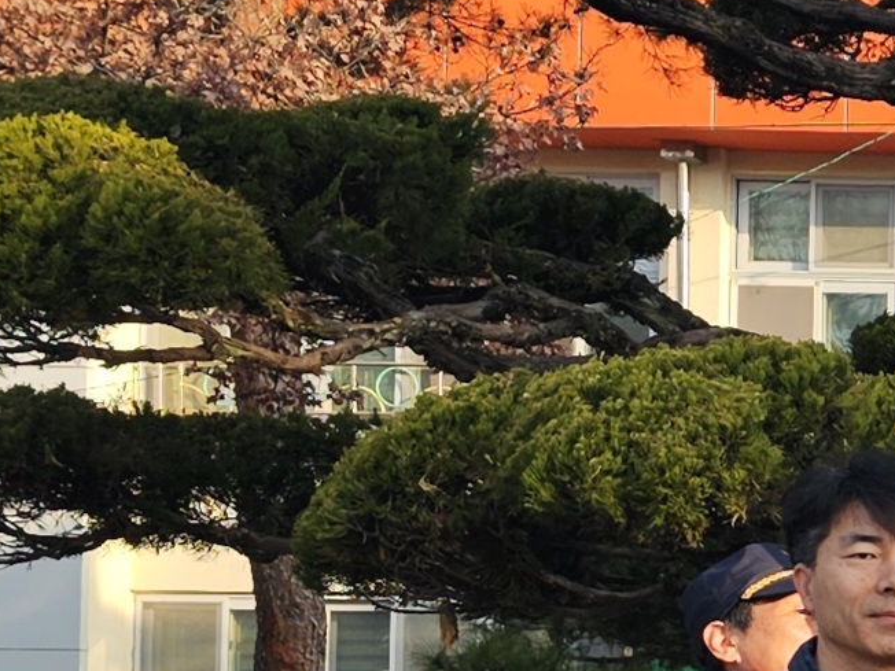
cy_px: 903
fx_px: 3077
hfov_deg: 12.4
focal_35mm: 119
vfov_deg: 12.0
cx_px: 2265
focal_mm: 6.3
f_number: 1.7
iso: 10
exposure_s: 1/208
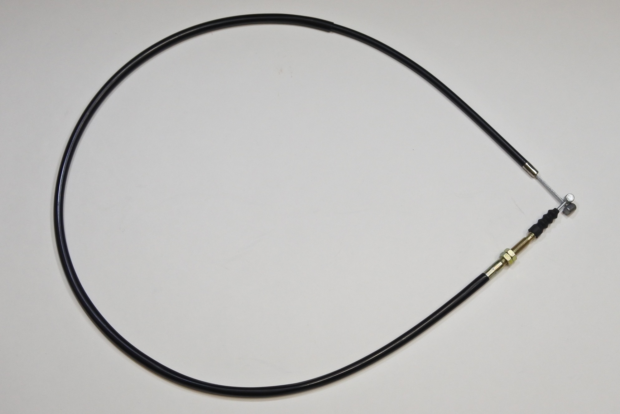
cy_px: 207
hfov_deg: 32.9
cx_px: 310
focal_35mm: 61
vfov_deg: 22.3
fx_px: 1051
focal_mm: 22.7
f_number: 5
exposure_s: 1/125
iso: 800
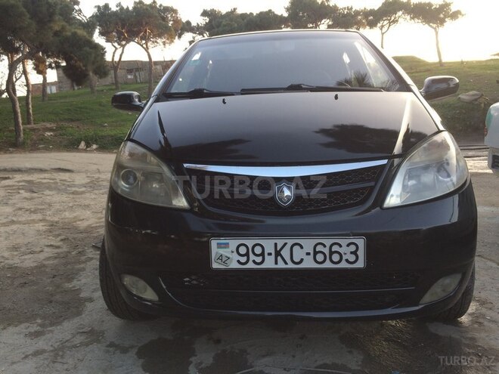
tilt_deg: -8.3
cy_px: 187
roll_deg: +5.6
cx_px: 250
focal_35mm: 29
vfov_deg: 48.2
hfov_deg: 61.7
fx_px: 418
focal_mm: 4.15
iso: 32
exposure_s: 1/115
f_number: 2.2
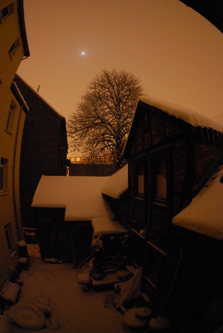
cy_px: 166
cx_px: 112
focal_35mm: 15
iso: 1600
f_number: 2.8
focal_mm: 10
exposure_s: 1/3
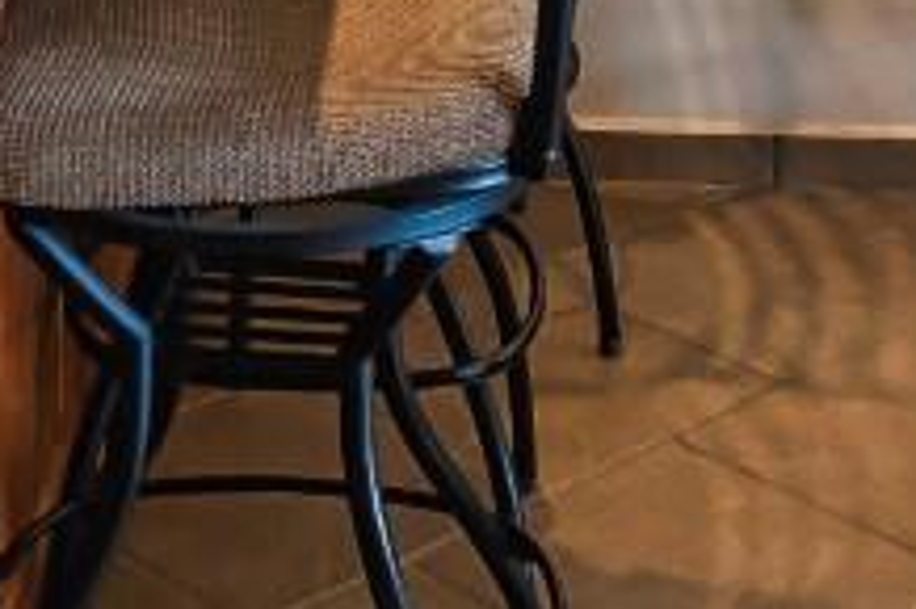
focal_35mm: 104
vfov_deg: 11.8
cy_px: -580
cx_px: 277
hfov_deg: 19.6
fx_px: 2644
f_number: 5.6
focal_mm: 14
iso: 800
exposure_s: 1/15
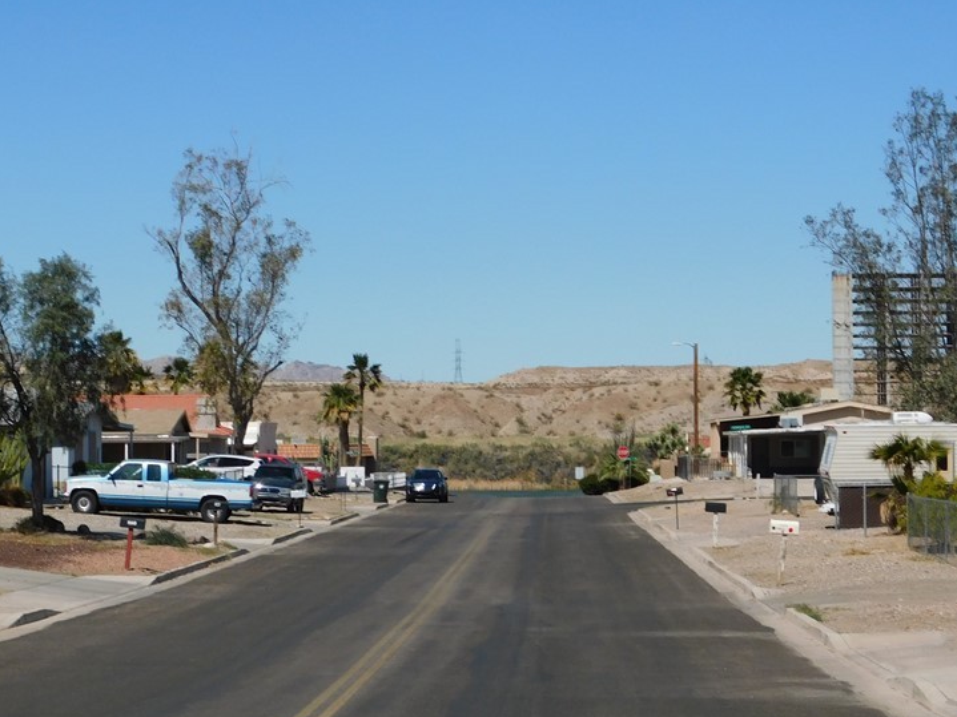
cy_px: 263
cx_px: 445
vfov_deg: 15.7
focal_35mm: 94
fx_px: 2598
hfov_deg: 20.9
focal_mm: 11.7
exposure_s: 1/500
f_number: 8.4
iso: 125
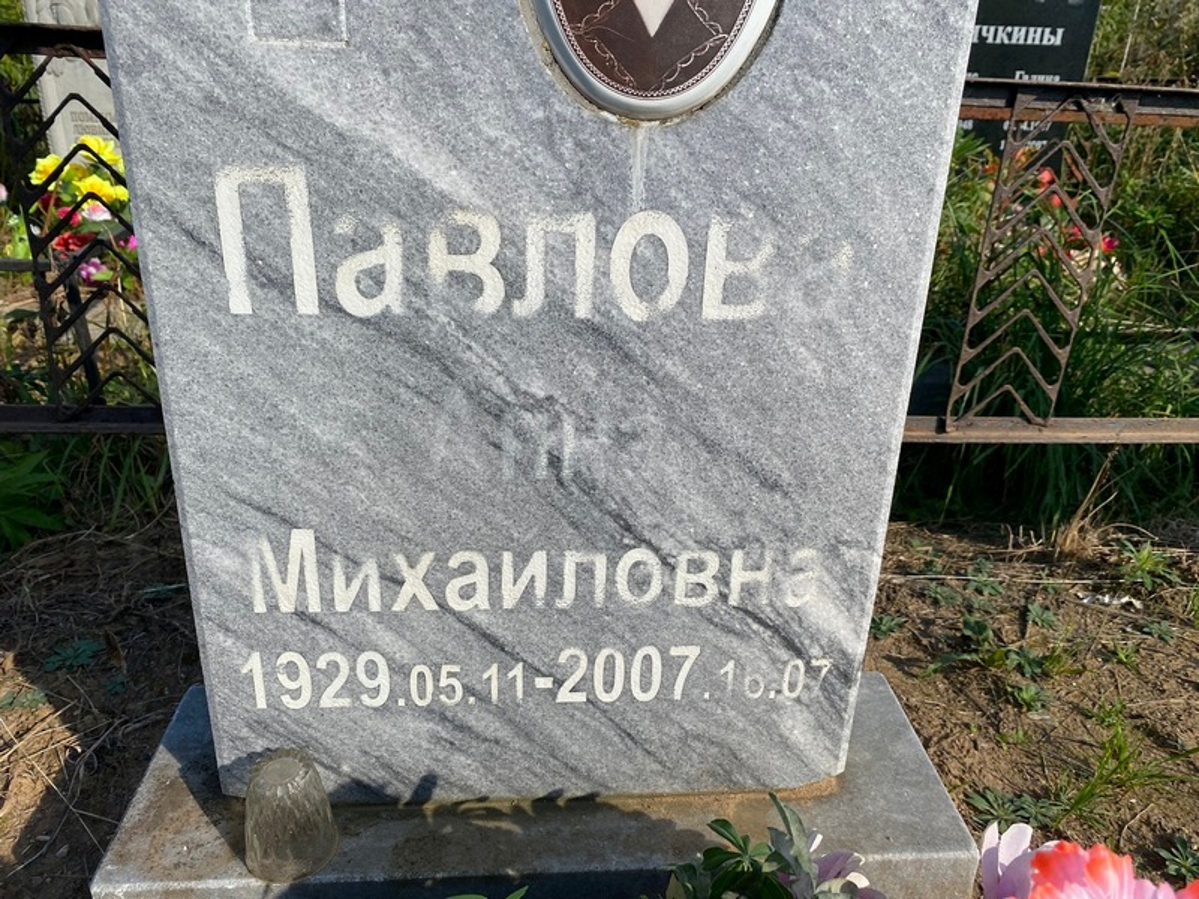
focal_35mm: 26
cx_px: 600
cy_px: 450
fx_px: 901
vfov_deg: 53.1
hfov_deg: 67.3
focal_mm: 4.25
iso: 32
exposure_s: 1/3984
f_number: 1.8
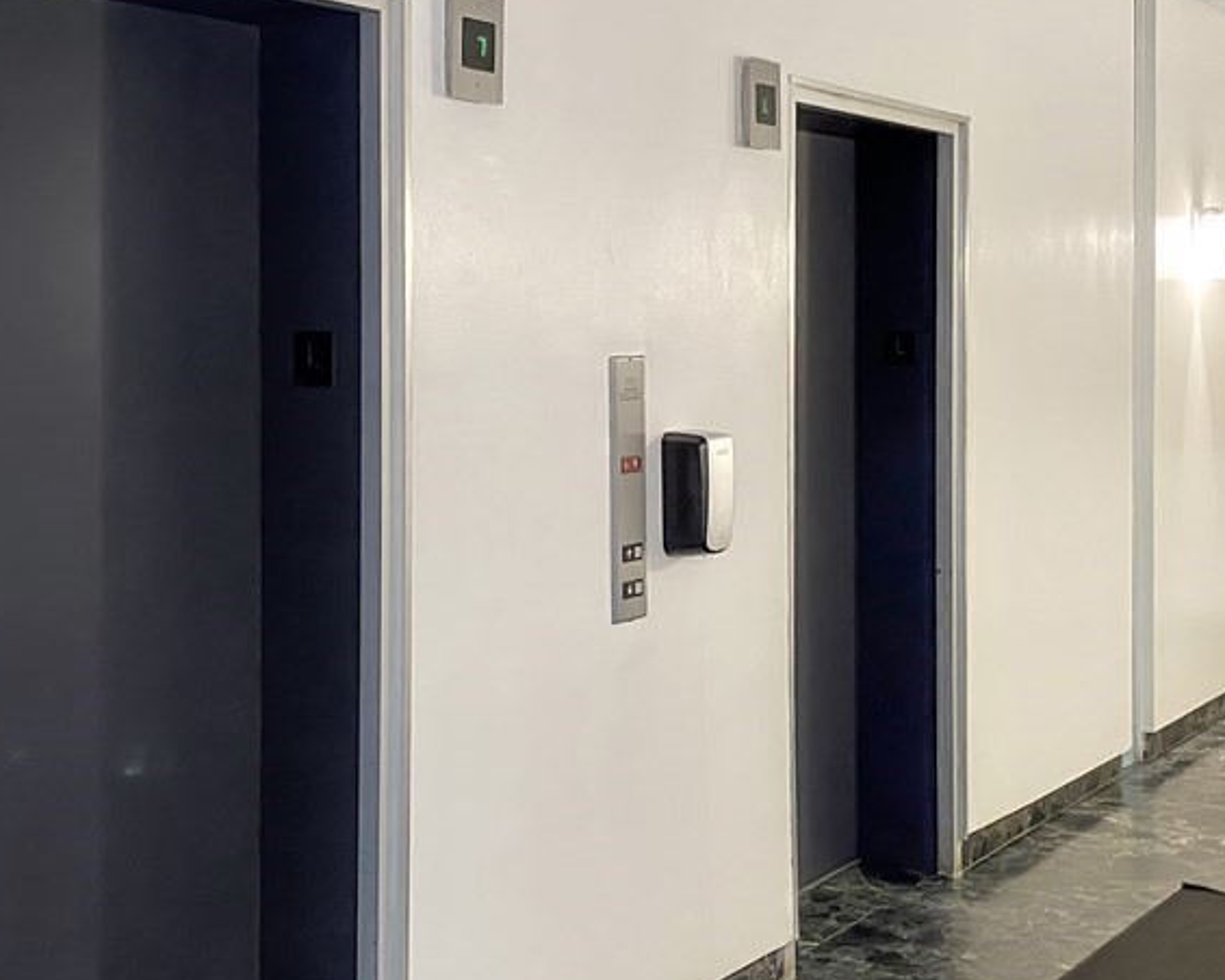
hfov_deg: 40.2
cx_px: 698
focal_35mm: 46
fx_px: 1668
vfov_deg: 32.7
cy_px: 559
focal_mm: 4.25
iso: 320
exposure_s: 1/60
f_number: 1.8
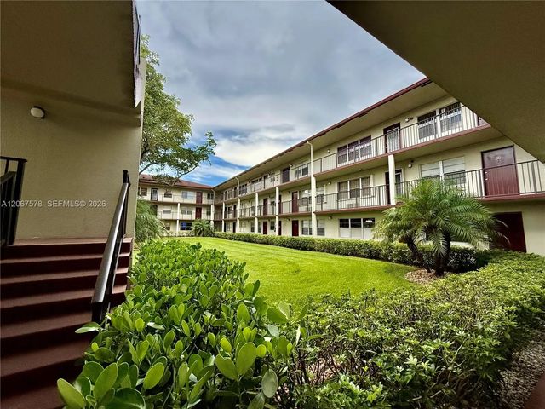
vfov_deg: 85.7
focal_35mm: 14
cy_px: 204
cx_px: 272
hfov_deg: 102.1
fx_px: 220
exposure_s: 1/760
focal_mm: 2.22
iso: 64
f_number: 2.2
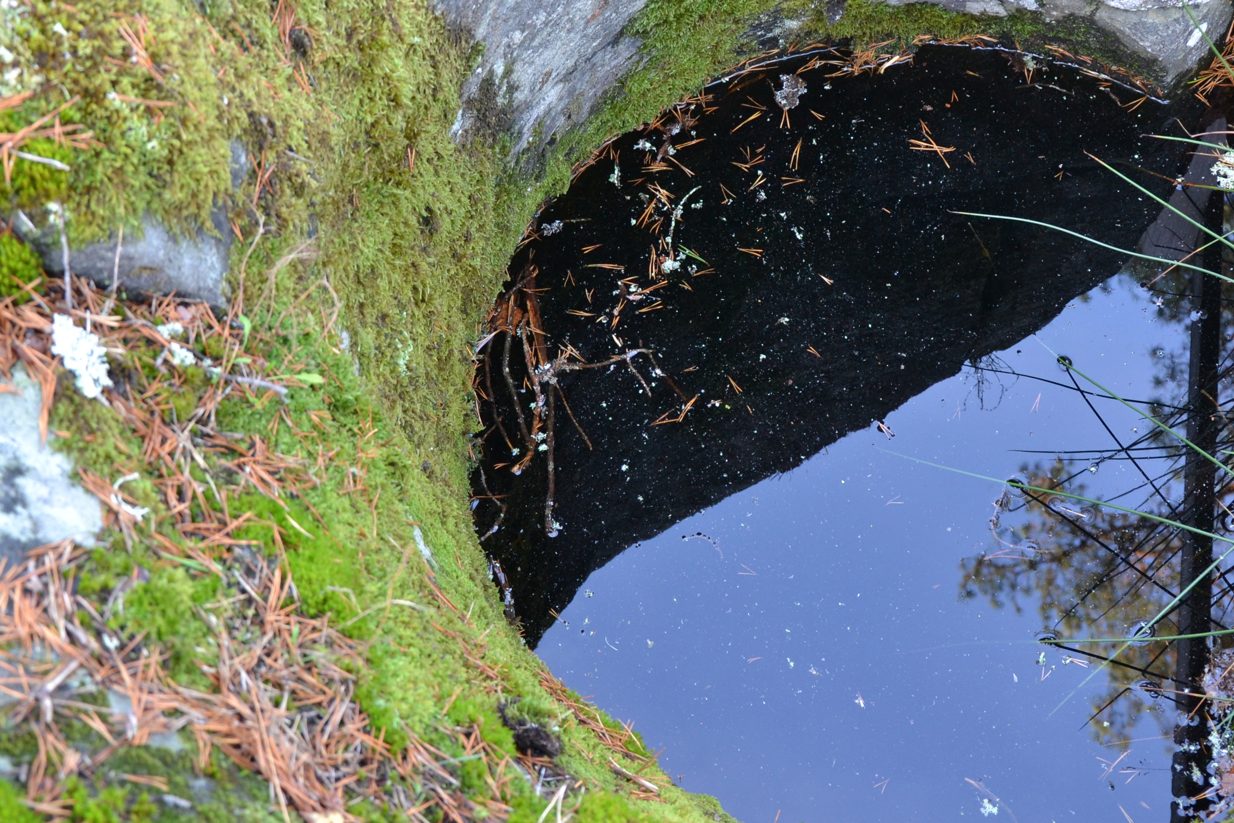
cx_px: 697
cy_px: 288
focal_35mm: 60
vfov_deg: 22.5
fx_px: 2057
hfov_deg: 33.4
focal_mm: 26
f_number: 4
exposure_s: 1/15
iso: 400
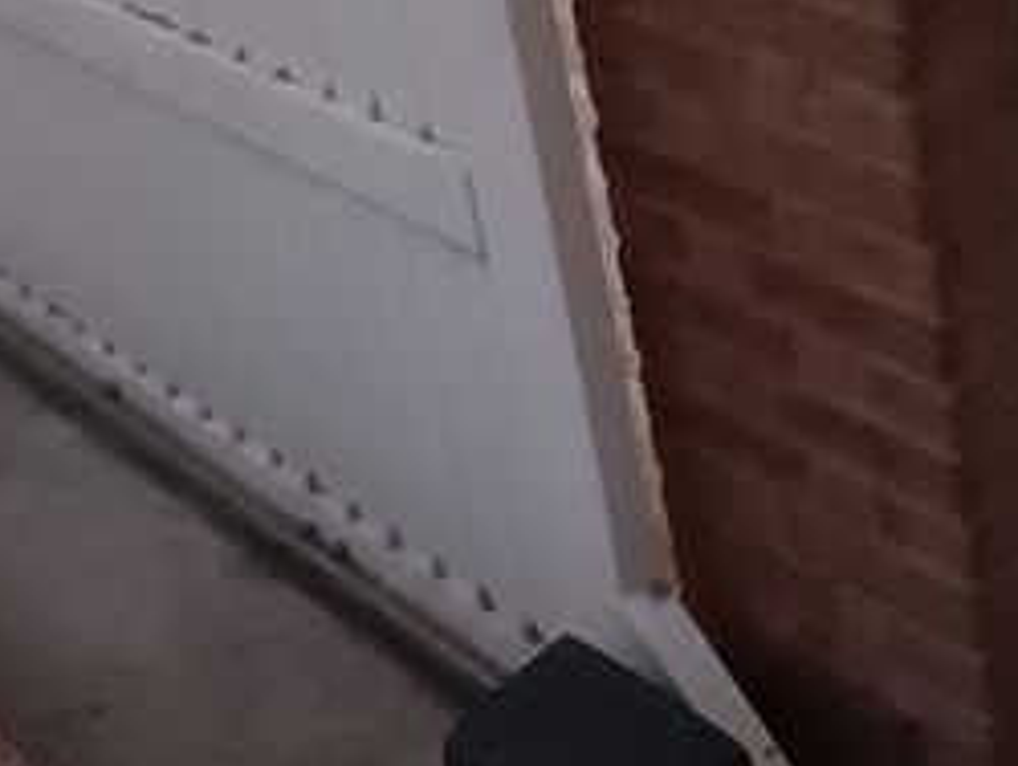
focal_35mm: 68
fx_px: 2002
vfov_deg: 19.5
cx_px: 945
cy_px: -306
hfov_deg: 27.4
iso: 777
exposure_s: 1/25
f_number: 2.2
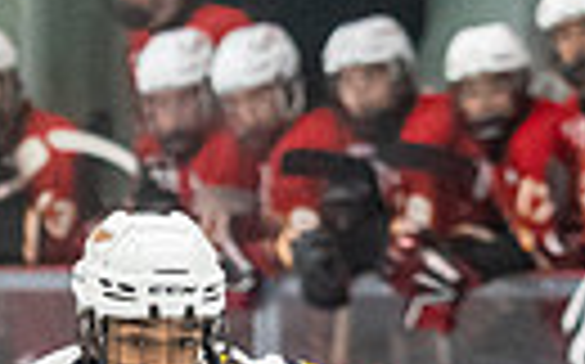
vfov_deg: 1.3
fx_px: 15467
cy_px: 798
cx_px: -413
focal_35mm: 971
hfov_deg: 2.2
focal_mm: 102
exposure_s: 1/800
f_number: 2.8
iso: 3200
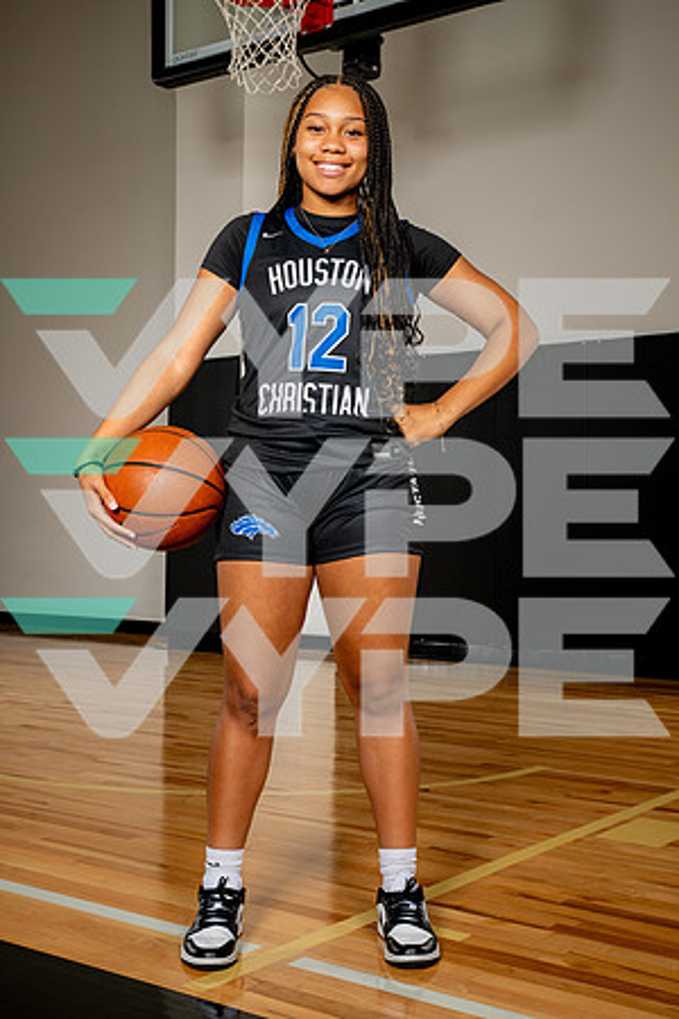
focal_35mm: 46
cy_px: 510
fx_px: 1301
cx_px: 340
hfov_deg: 29.2
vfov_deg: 42.7
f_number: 8
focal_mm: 46
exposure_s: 1/500
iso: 250
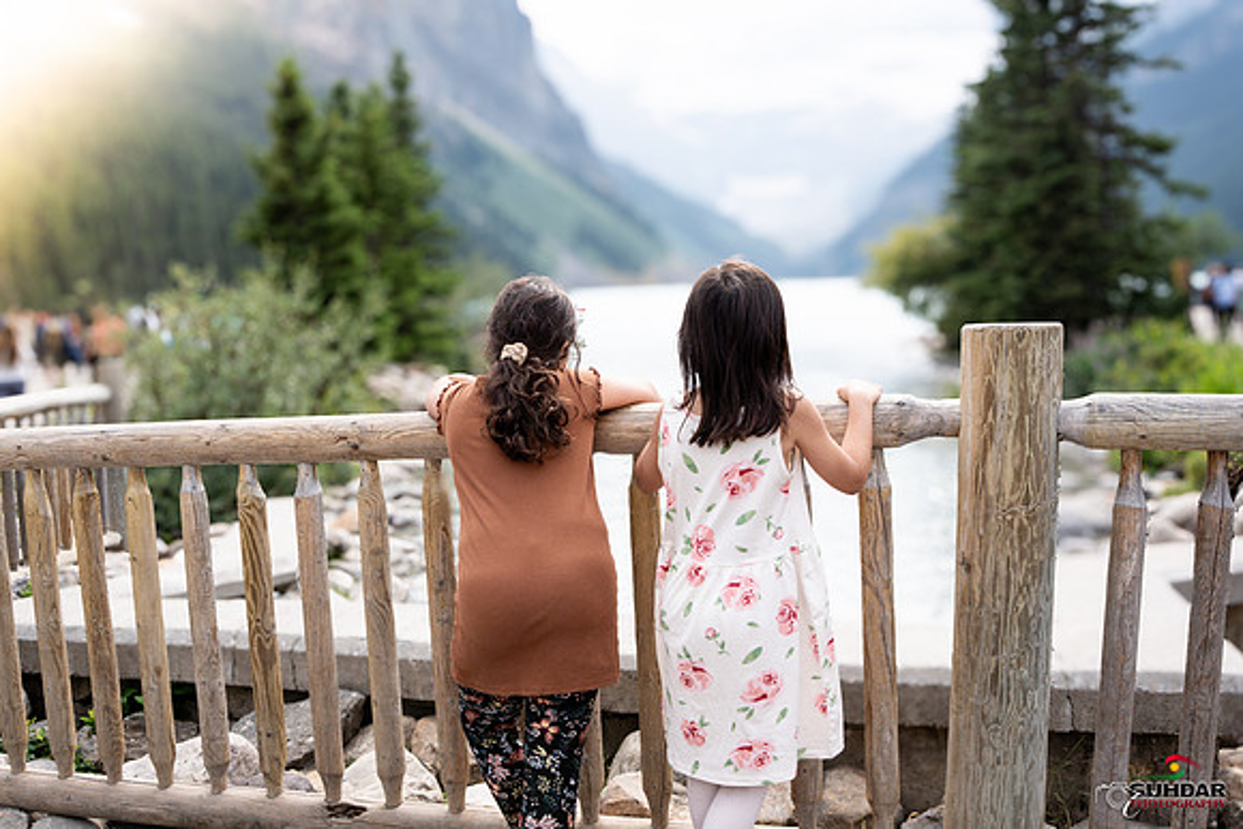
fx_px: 1209
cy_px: 414
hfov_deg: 54.4
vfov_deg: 37.9
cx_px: 622
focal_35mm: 35
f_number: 9
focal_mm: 35
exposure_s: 1/250
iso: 200
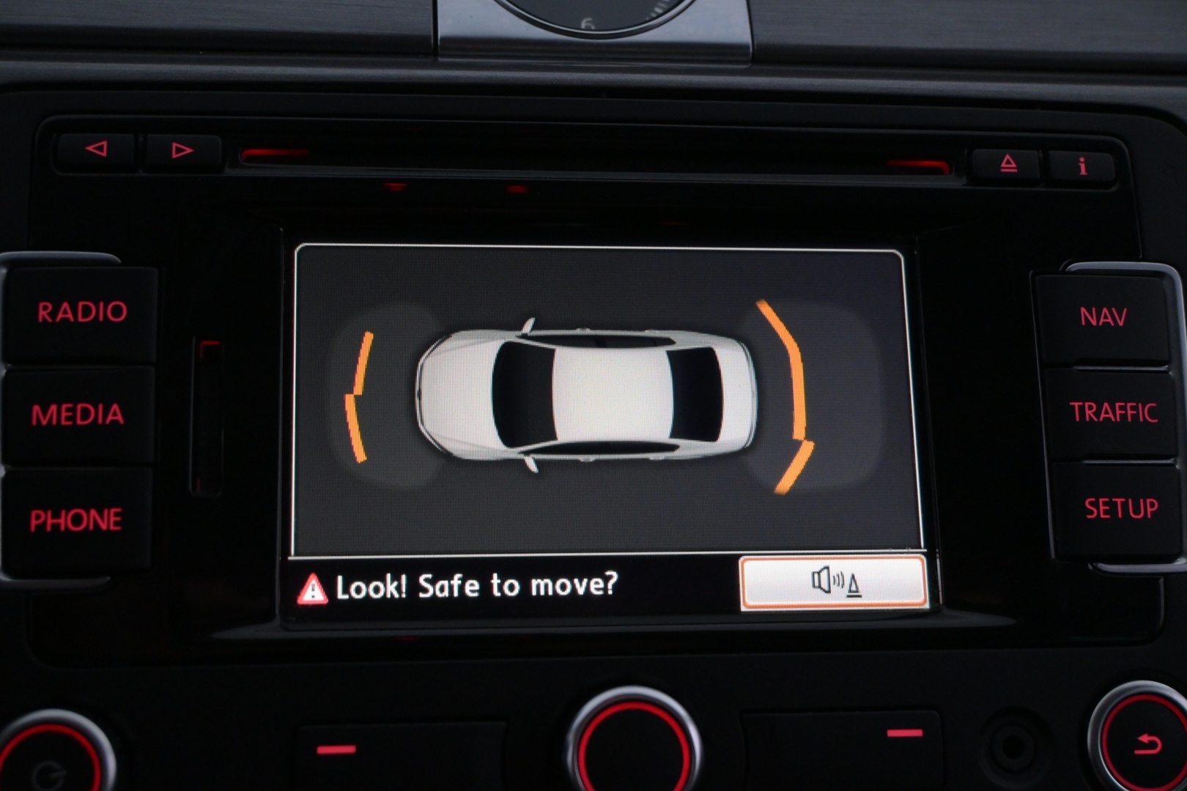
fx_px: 1508
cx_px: 594
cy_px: 396
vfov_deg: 29.4
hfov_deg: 43.0
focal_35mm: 46
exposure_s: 1/125
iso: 2500
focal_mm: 30.5
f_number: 5.6
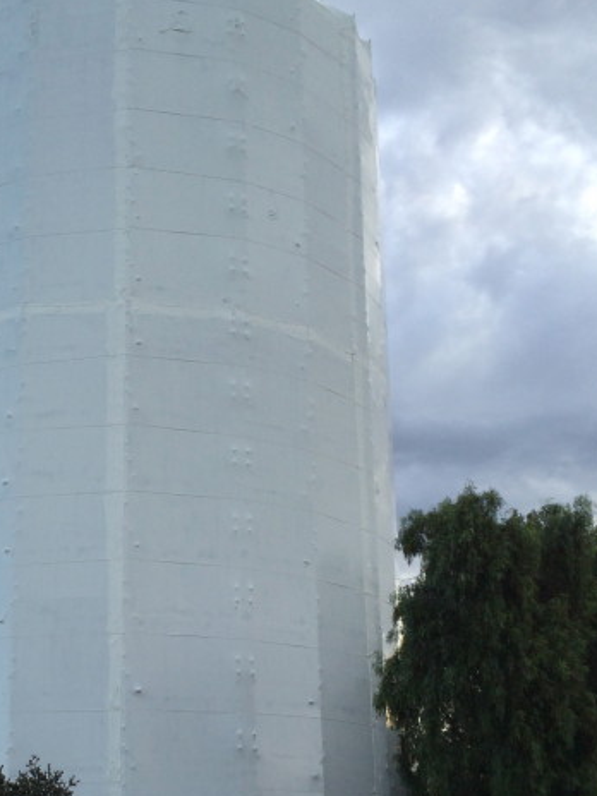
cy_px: 571
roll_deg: -0.4
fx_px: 1196
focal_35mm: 52
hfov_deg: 27.4
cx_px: 112
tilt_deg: +13.6
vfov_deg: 36.2
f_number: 2.2
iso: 32
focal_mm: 4.15
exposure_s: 1/562
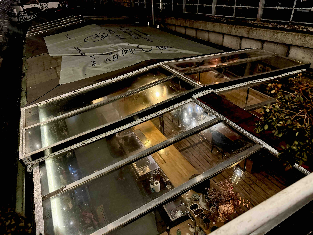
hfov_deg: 71.6
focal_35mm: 24
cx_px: 156
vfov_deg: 56.8
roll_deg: +3.9
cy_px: 118
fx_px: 217
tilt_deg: -32.3
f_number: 1.78
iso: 800
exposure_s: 1/33
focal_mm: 6.76
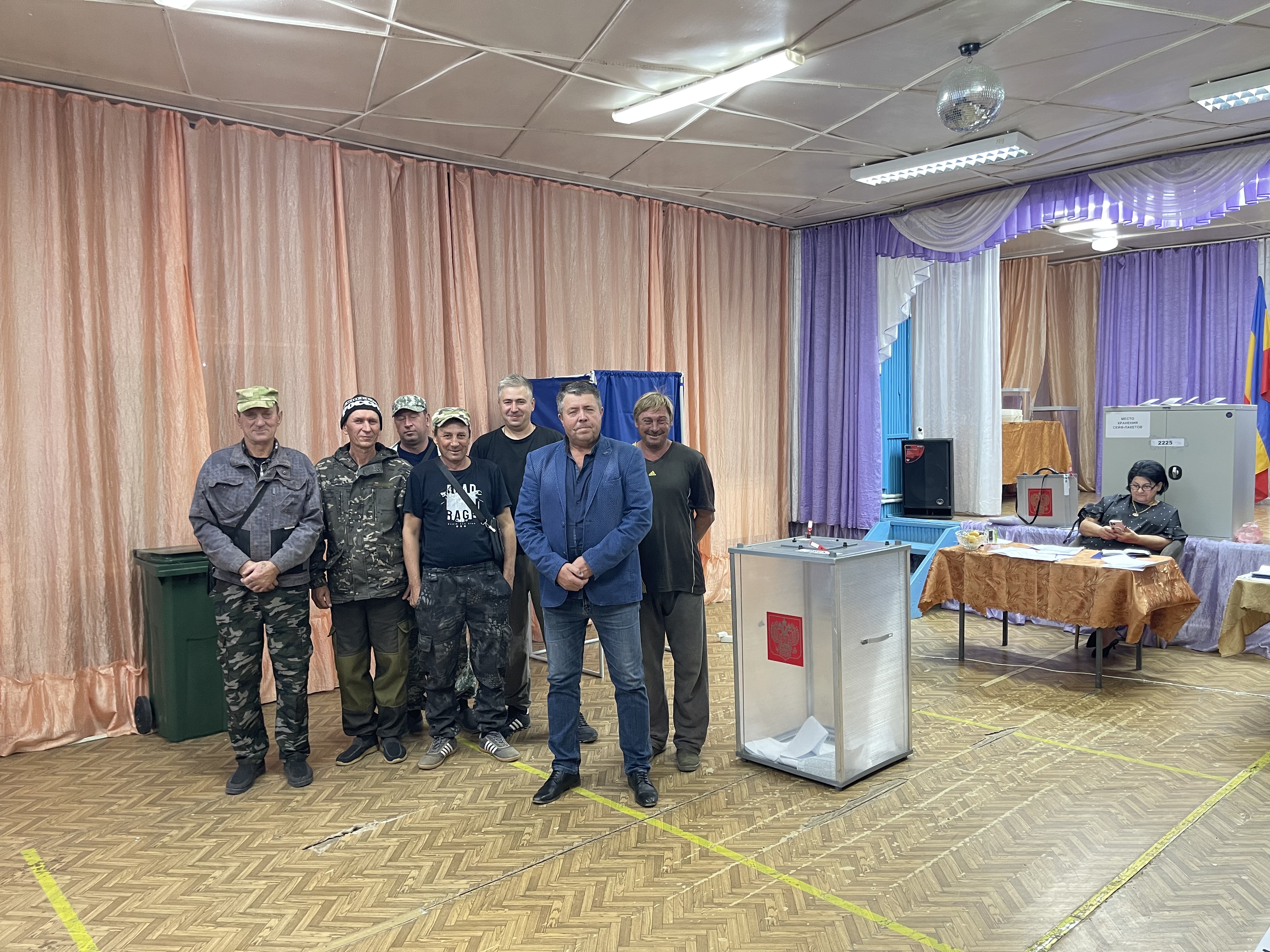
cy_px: 476
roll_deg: +0.6
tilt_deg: -3.3
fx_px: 917
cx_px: 635
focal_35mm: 25
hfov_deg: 69.4
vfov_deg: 54.9
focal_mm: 5.1
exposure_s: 1/50
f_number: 1.6
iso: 200
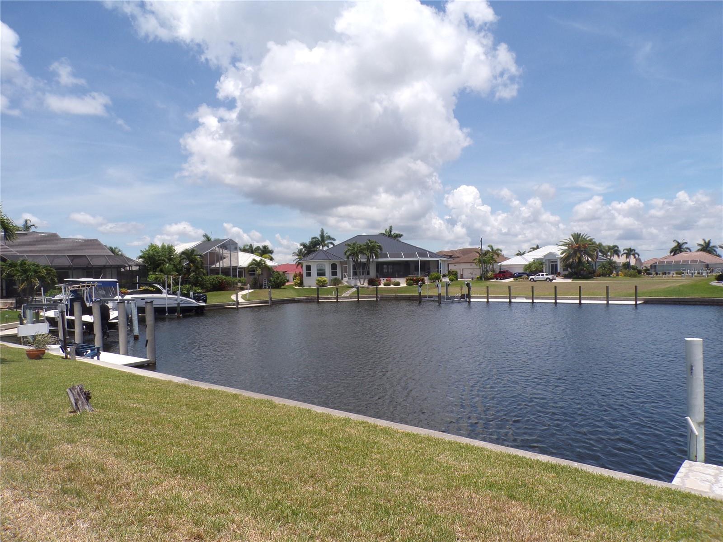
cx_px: 362
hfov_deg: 71.6
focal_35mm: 24
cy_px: 271
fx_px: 501
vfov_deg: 56.8
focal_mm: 4.3
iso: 80
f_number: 5.8
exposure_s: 1/420
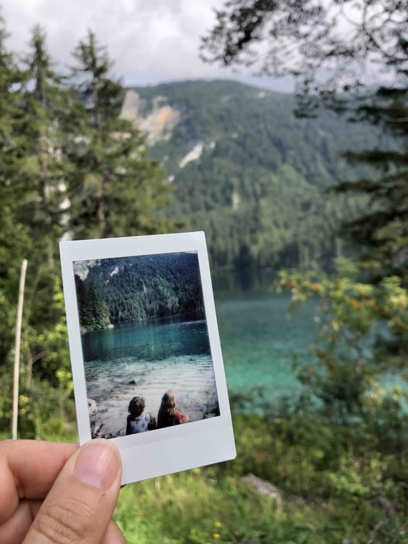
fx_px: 440
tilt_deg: +1.5
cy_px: 272
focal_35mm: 28
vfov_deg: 63.4
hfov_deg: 49.7
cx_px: 204
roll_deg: +3.9
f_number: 1.8
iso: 20
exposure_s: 1/585
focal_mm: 3.99
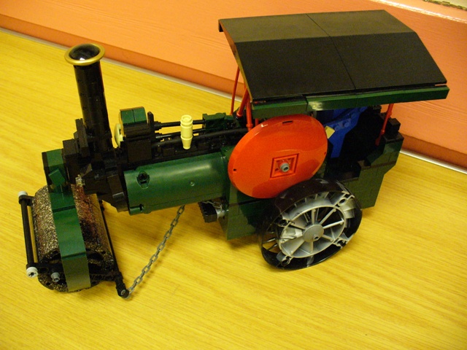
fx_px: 499
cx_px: 234
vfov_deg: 38.7
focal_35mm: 37
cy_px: 175
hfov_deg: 50.1
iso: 400
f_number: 2.8
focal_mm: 6.1
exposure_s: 1/20
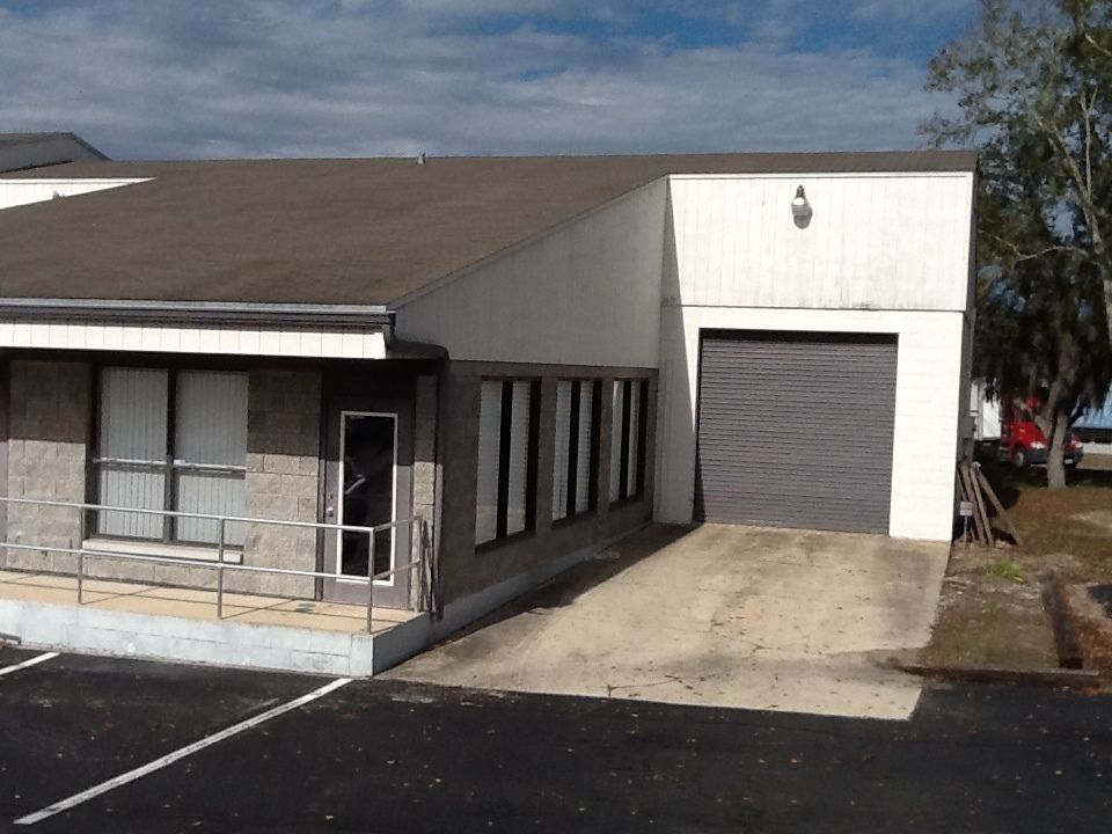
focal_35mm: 44
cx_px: 556
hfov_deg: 42.9
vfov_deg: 32.9
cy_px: 417
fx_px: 1413
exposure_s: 1/3831
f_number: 2.4
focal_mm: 2.03
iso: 50
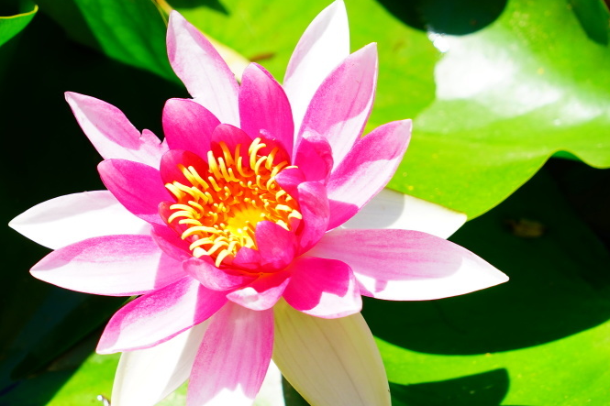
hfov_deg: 5.6
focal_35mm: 365
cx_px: 219
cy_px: 206
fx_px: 6183
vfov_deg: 3.8
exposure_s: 1/400
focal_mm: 237
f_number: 8
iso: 400
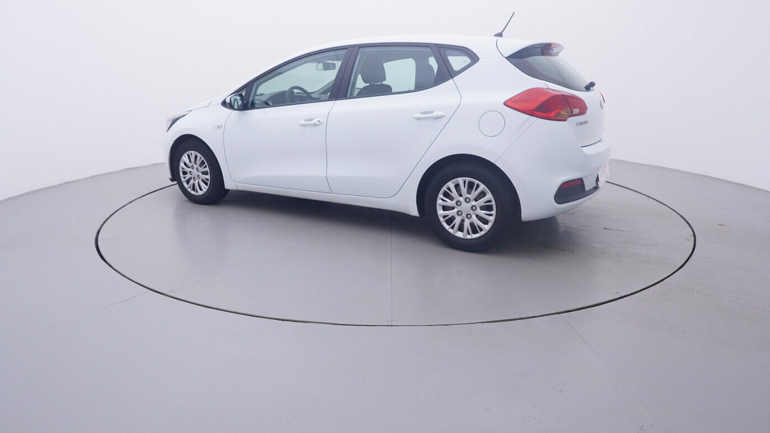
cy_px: 212
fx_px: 501
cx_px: 376
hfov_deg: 75.1
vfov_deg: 46.7
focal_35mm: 25
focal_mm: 15
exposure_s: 1/80
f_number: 5
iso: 200
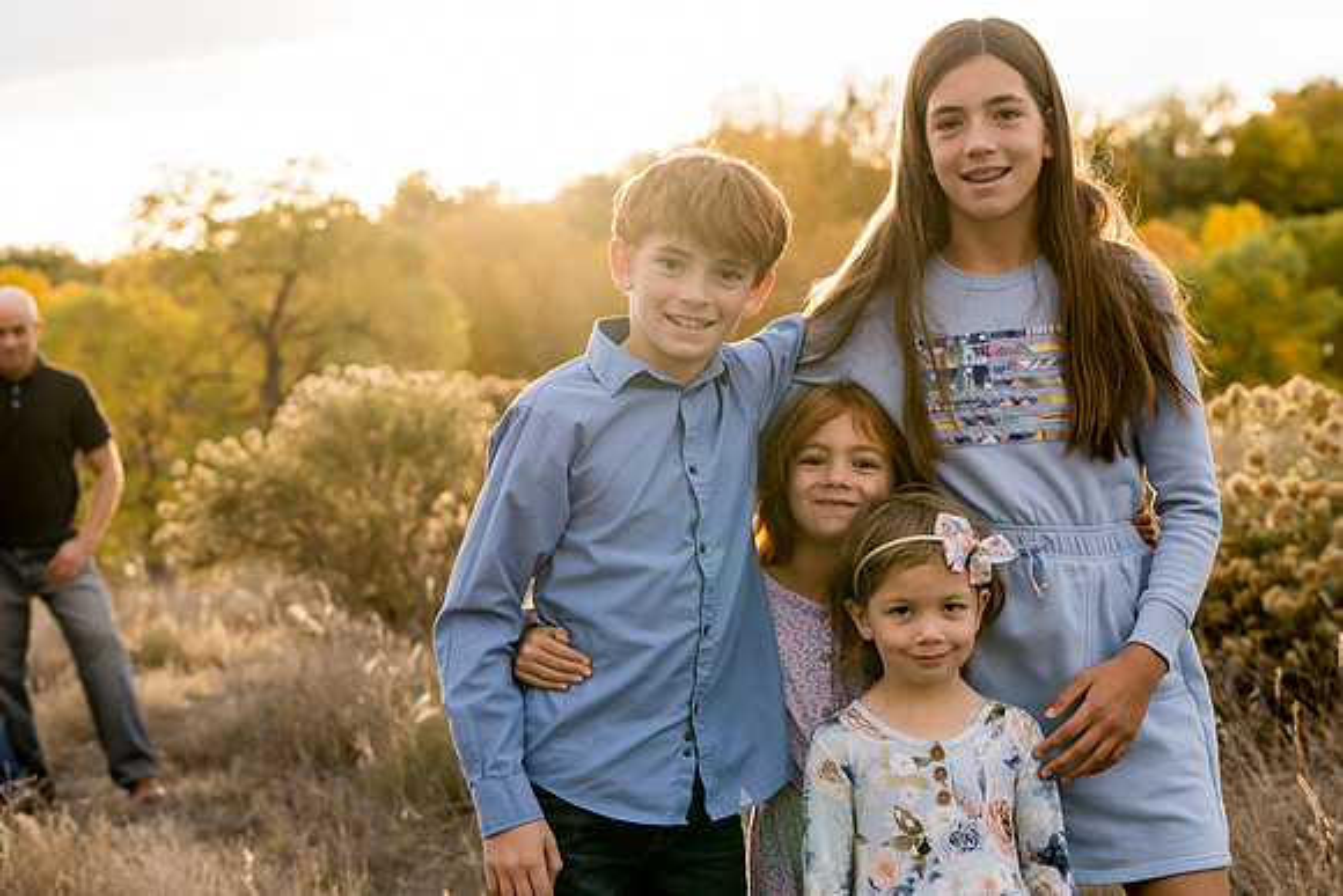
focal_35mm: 77
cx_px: 672
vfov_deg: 17.7
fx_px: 2873
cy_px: 448
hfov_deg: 26.3
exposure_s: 1/250
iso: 640
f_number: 5.6
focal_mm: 77
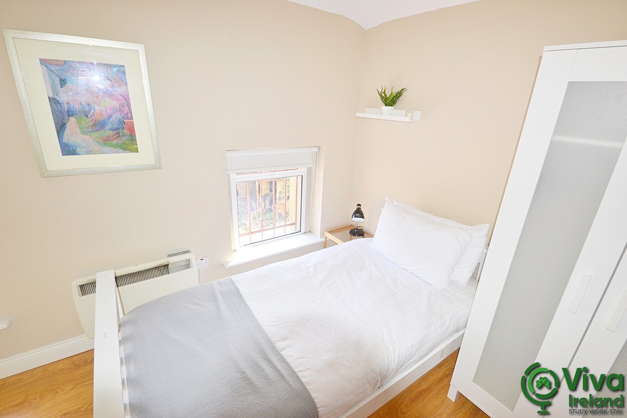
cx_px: 314
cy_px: 209
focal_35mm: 15
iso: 450
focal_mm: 10
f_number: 8
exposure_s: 1/60
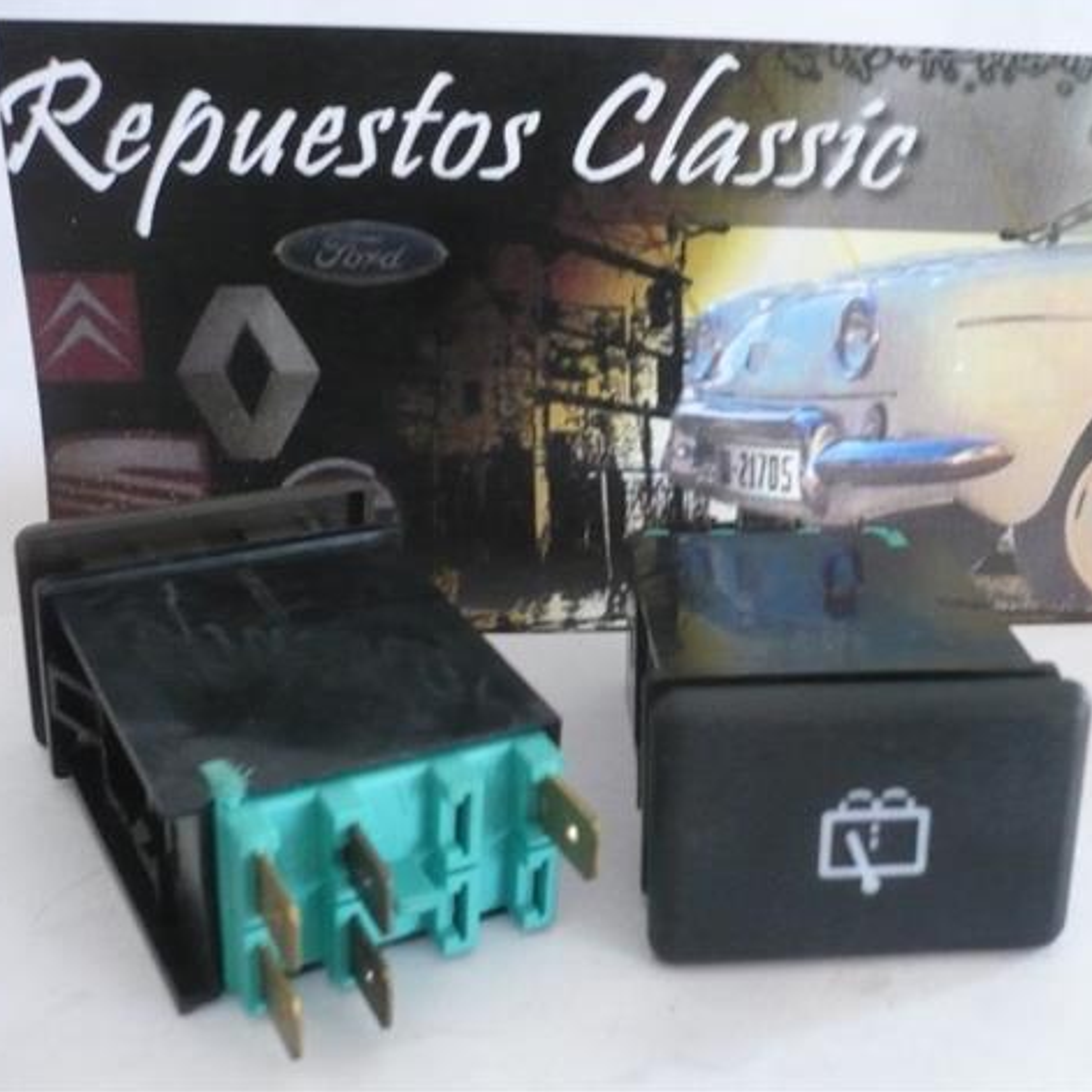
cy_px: 538
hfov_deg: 39.9
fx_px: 1499
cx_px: 638
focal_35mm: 42
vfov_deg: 40.0
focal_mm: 5.8
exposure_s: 1/40
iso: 400
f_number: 2.8
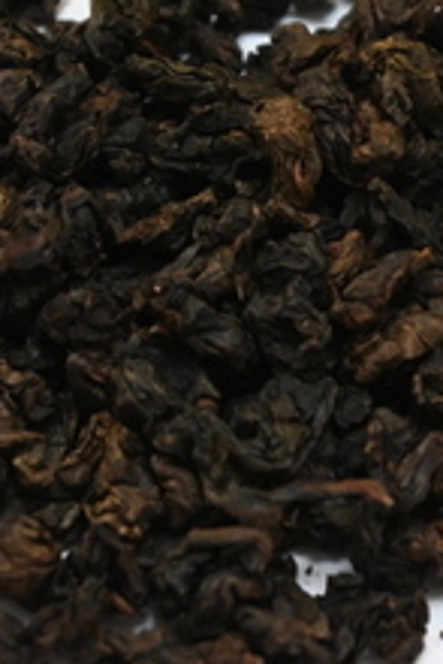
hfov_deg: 5.5
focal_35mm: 251
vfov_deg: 8.2
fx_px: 4625
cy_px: 257
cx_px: 232
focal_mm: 46
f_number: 6
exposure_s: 1/125
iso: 720
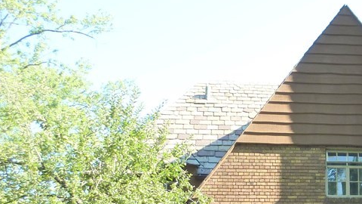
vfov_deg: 13.8
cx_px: 376
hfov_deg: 23.5
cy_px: 209
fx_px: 825
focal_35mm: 86
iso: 125
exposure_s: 1/100
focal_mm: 6.1
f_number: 4
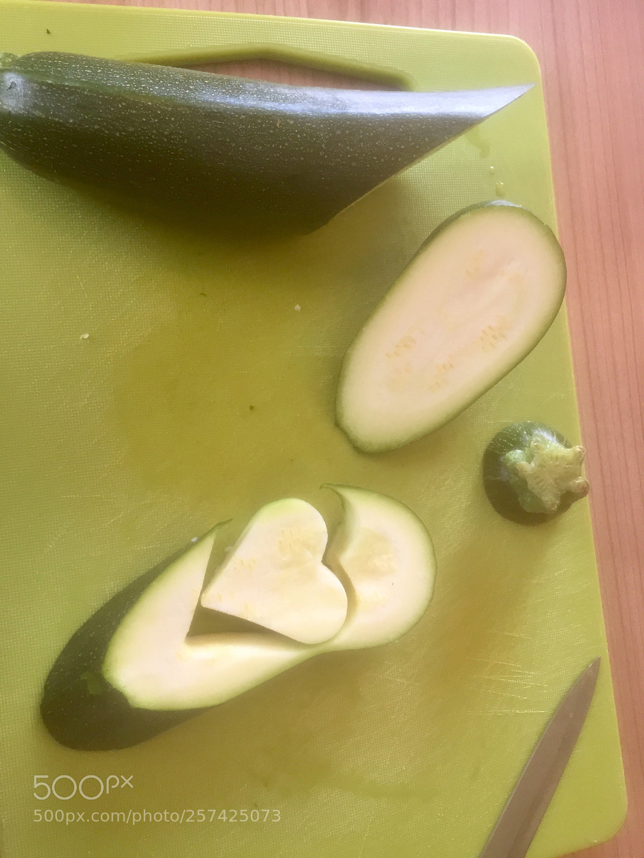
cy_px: 429
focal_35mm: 29
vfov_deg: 61.7
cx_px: 322
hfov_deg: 48.2
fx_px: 719
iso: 32
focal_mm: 4.15
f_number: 2.2
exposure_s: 1/33
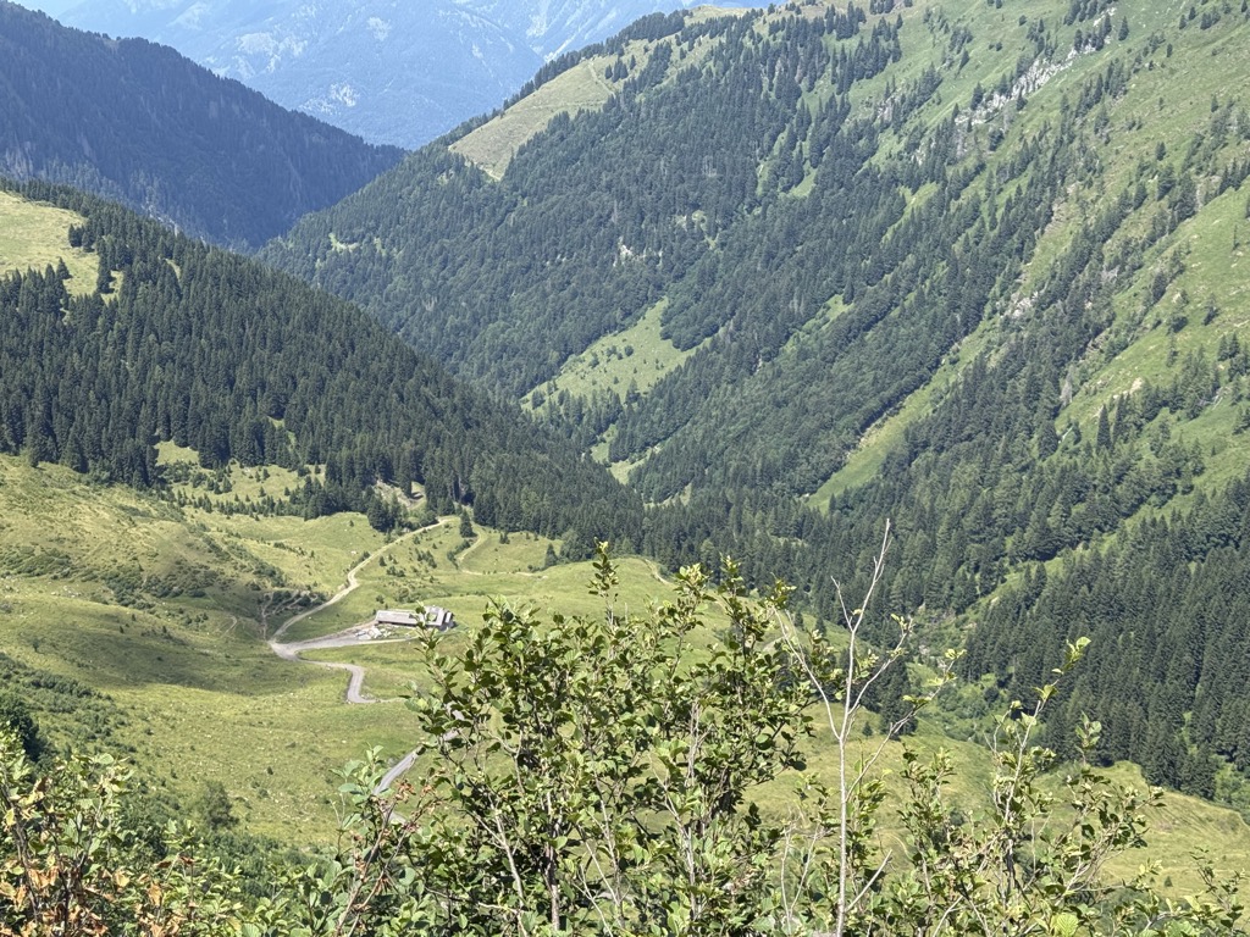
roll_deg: +1.0
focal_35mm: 48
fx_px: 1733
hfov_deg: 39.7
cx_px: 625
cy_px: 468
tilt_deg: -15.5
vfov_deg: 30.3
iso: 100
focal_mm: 6.76
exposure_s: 1/3534
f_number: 1.78
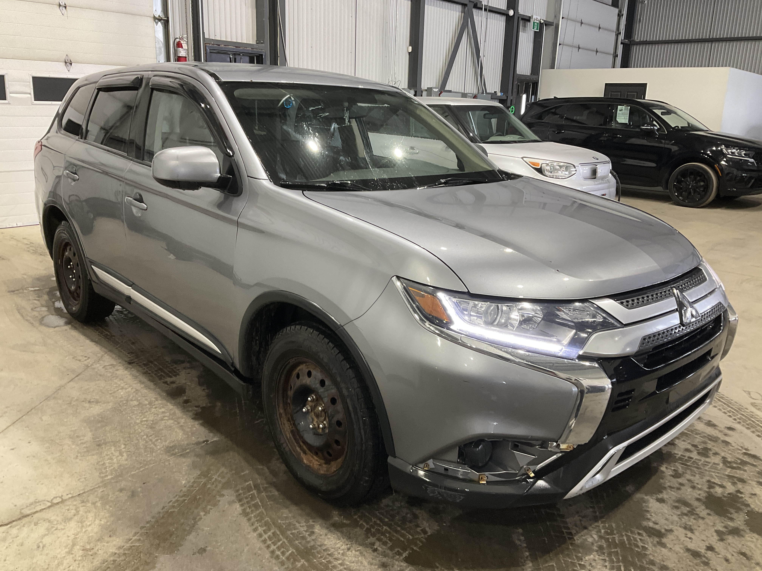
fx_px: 638
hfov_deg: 61.7
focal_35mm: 29
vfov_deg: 48.2
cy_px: 286
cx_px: 381
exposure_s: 1/60
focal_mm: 3
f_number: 1.8
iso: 80
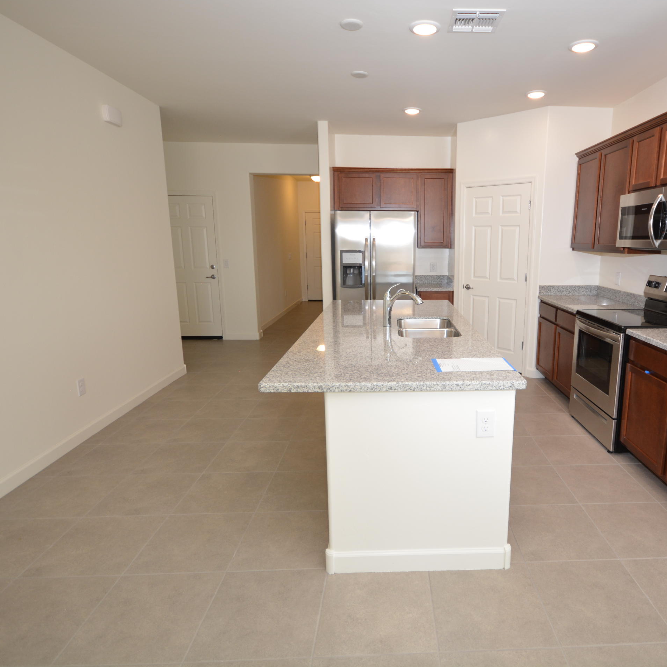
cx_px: 412
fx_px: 436
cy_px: 319
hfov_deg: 73.7
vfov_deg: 74.8
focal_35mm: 20
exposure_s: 1/60
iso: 320
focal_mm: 10
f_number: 4
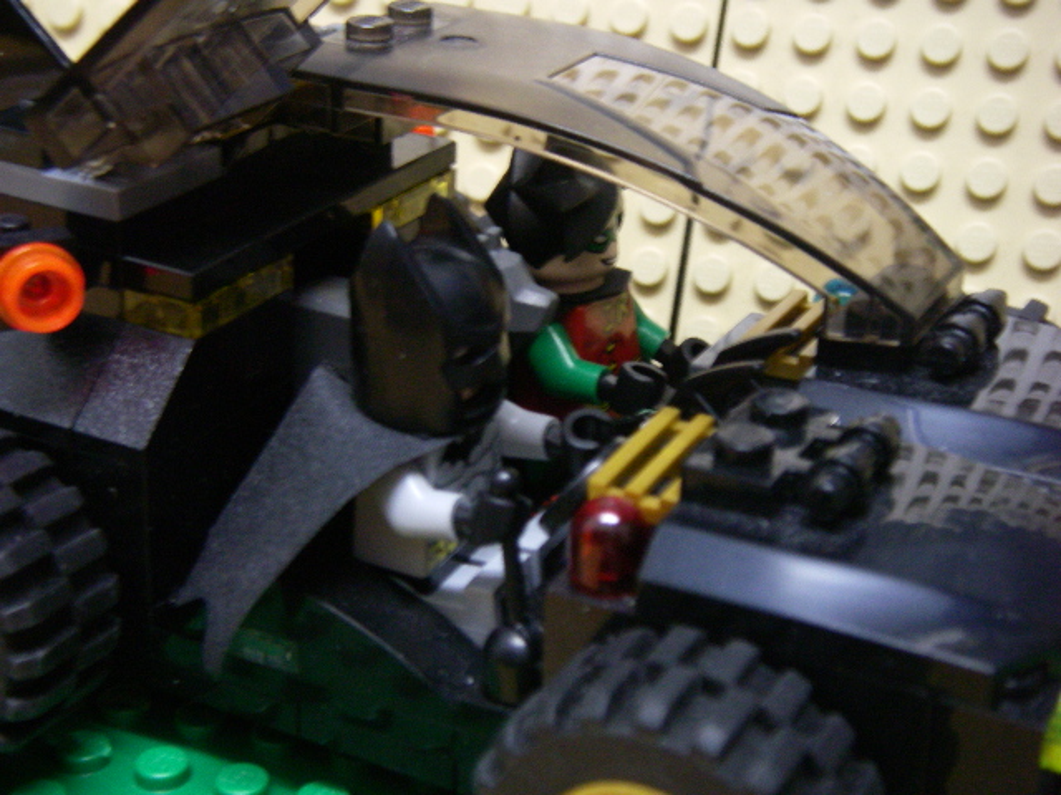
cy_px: 398
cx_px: 530
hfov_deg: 30.7
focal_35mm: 63
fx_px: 1931
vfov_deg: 23.3
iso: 320
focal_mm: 10.5
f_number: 3.7
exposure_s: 1/4
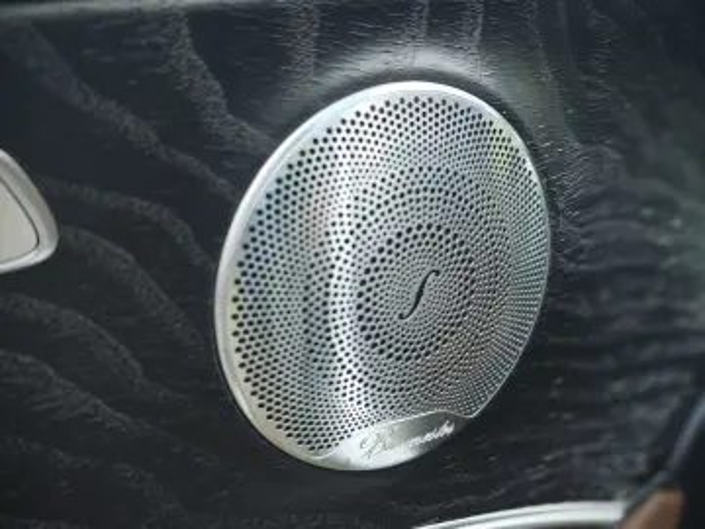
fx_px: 713
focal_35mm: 35
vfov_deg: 40.7
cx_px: 352
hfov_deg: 52.6
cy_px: 264
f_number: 1.4
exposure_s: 1/131
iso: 50
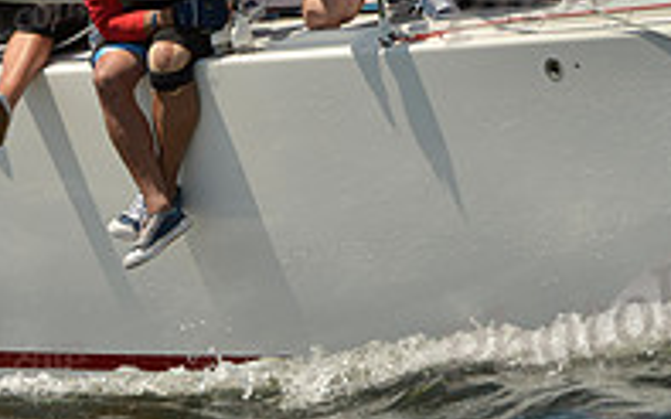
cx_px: 266
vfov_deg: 2.4
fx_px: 10128
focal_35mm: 554
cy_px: -172
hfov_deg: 3.8
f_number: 9
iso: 280
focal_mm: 185
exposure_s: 1/1600
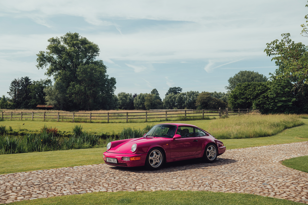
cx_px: 154
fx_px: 308
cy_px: 102
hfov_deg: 53.2
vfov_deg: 36.8
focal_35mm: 36
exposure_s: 1/160
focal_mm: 36
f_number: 5.6
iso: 100
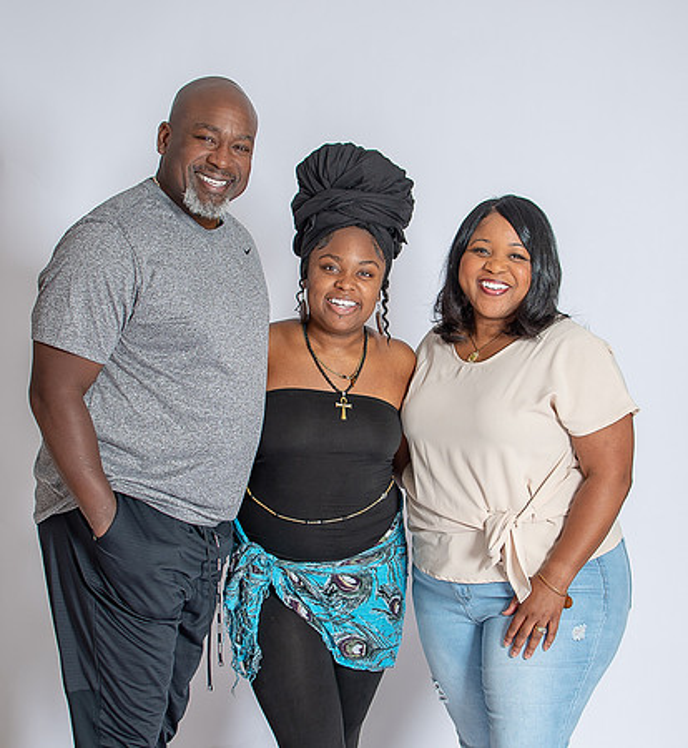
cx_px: 395
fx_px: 1644
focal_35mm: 70
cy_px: 368
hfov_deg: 23.6
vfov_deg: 25.6
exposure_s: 1/250
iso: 100
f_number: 3.2
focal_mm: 35
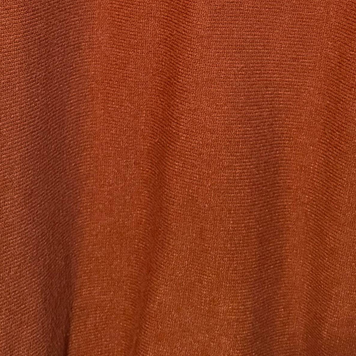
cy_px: -149
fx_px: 1070
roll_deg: +0.2
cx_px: 202
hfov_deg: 18.9
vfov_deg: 17.3
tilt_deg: -11.5
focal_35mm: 92
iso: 640
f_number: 1.78
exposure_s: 1/60
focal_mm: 6.76
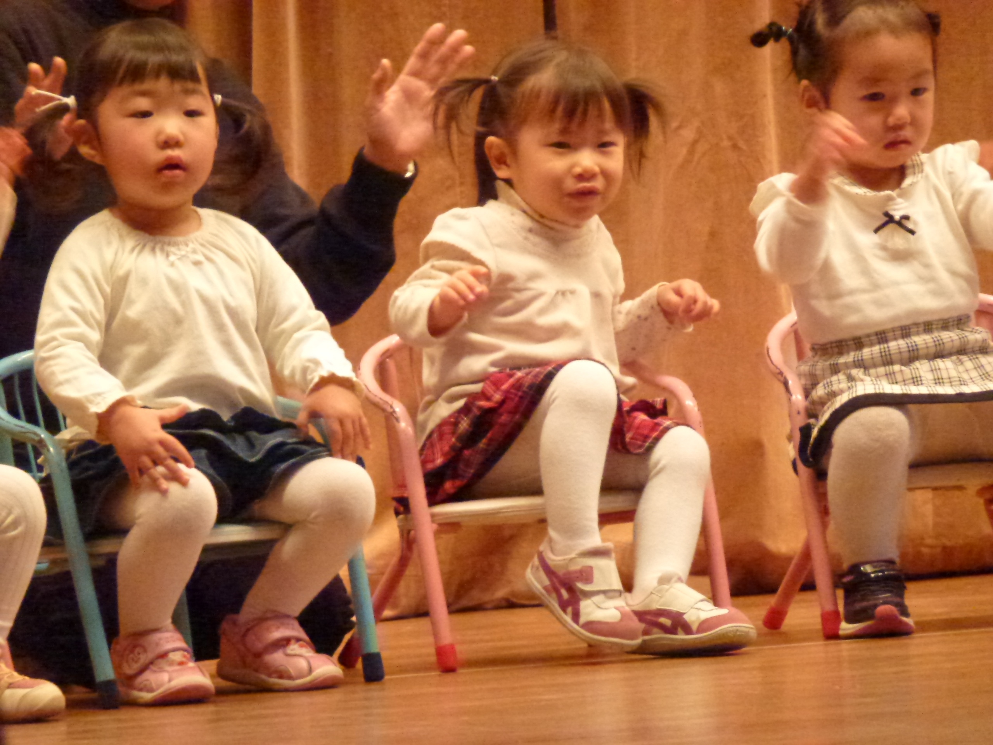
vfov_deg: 5.6
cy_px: 372
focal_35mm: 266
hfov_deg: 7.4
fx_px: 7631
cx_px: 496
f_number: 5.6
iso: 1600
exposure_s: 1/50
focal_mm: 47.7
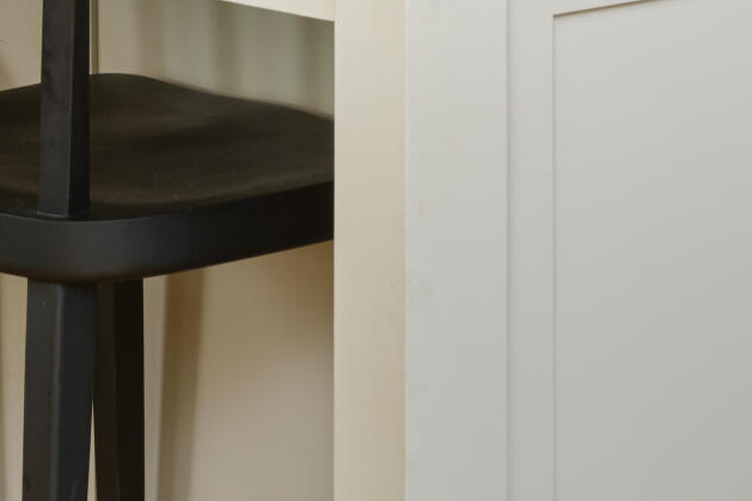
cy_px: -594
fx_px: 3487
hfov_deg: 12.2
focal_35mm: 167
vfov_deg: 7.8
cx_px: 80
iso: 200
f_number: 10
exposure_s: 1/6
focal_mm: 35
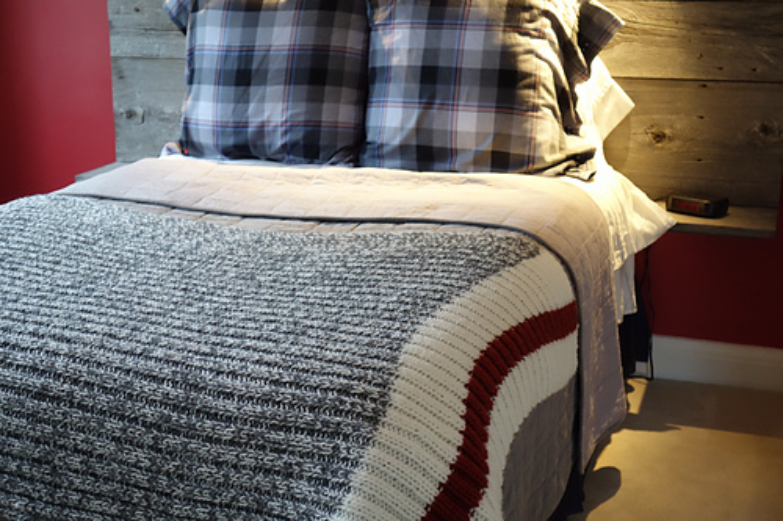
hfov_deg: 36.9
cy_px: 260
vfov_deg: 25.0
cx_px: 392
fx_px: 1174
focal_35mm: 54
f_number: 3.5
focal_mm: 19.98
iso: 800
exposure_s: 1/20
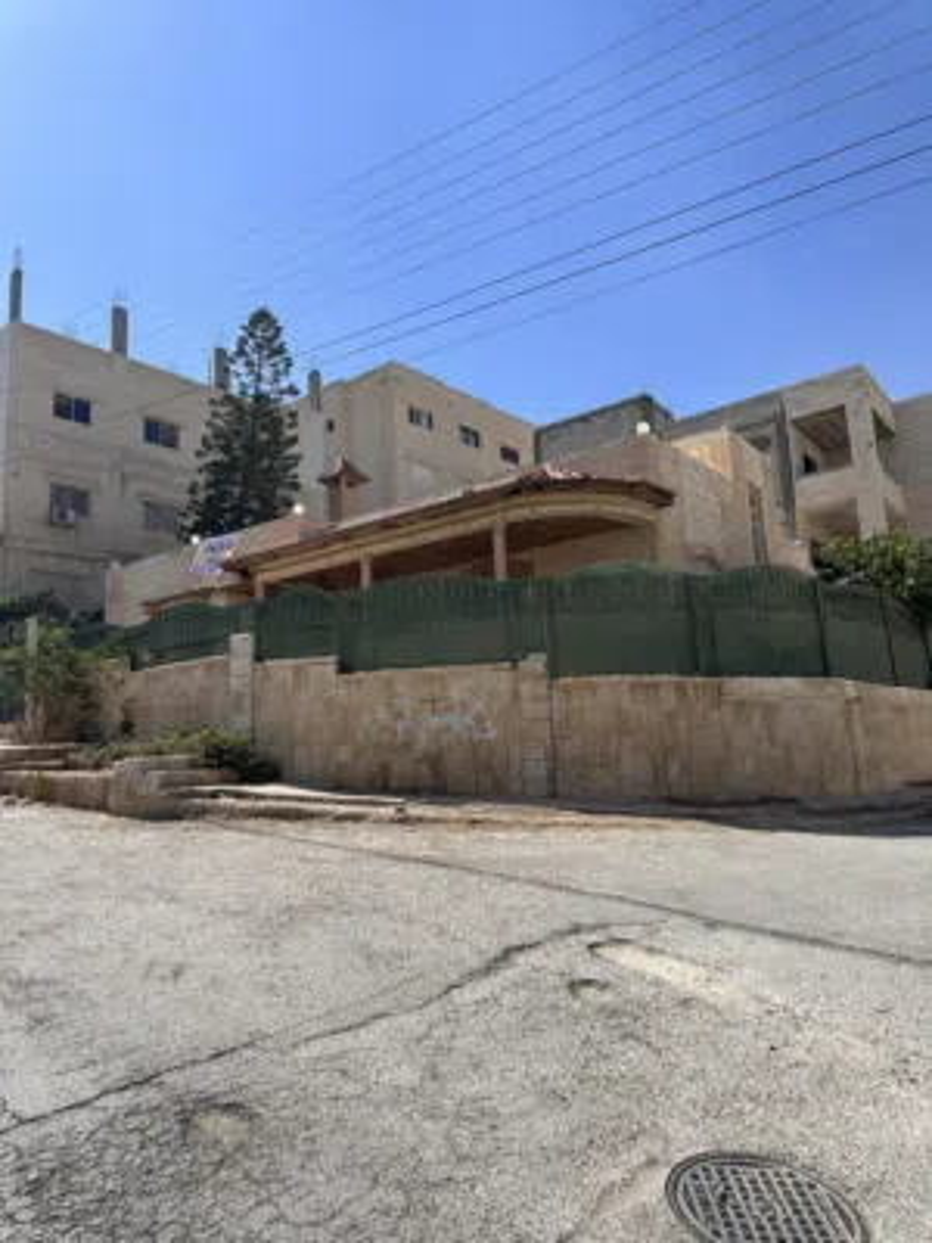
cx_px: 466
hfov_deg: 56.8
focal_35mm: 24
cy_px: 622
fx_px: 862
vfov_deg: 71.6
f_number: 1.78
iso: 80
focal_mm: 6.86
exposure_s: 1/6211
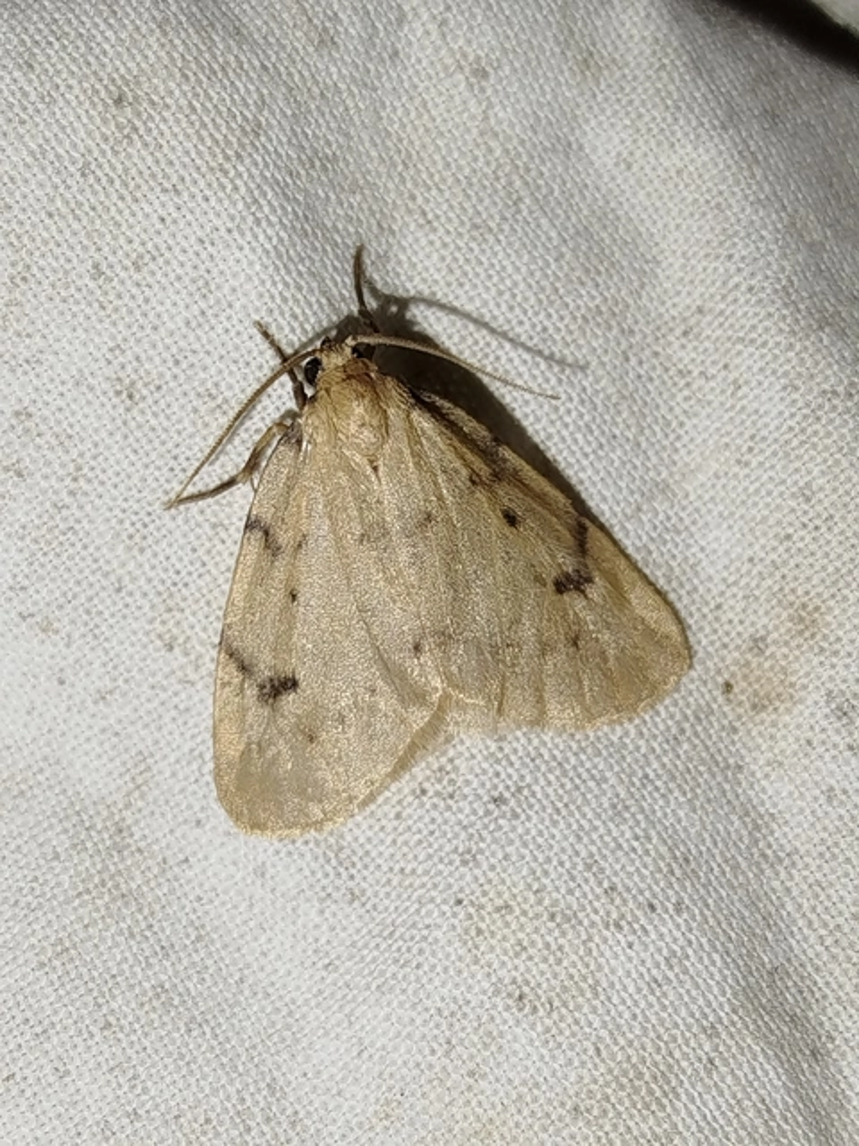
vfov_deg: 24.7
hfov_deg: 18.7
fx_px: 2614
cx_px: 430
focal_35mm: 79
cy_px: 573
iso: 64
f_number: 1.7
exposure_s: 1/50
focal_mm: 5.31
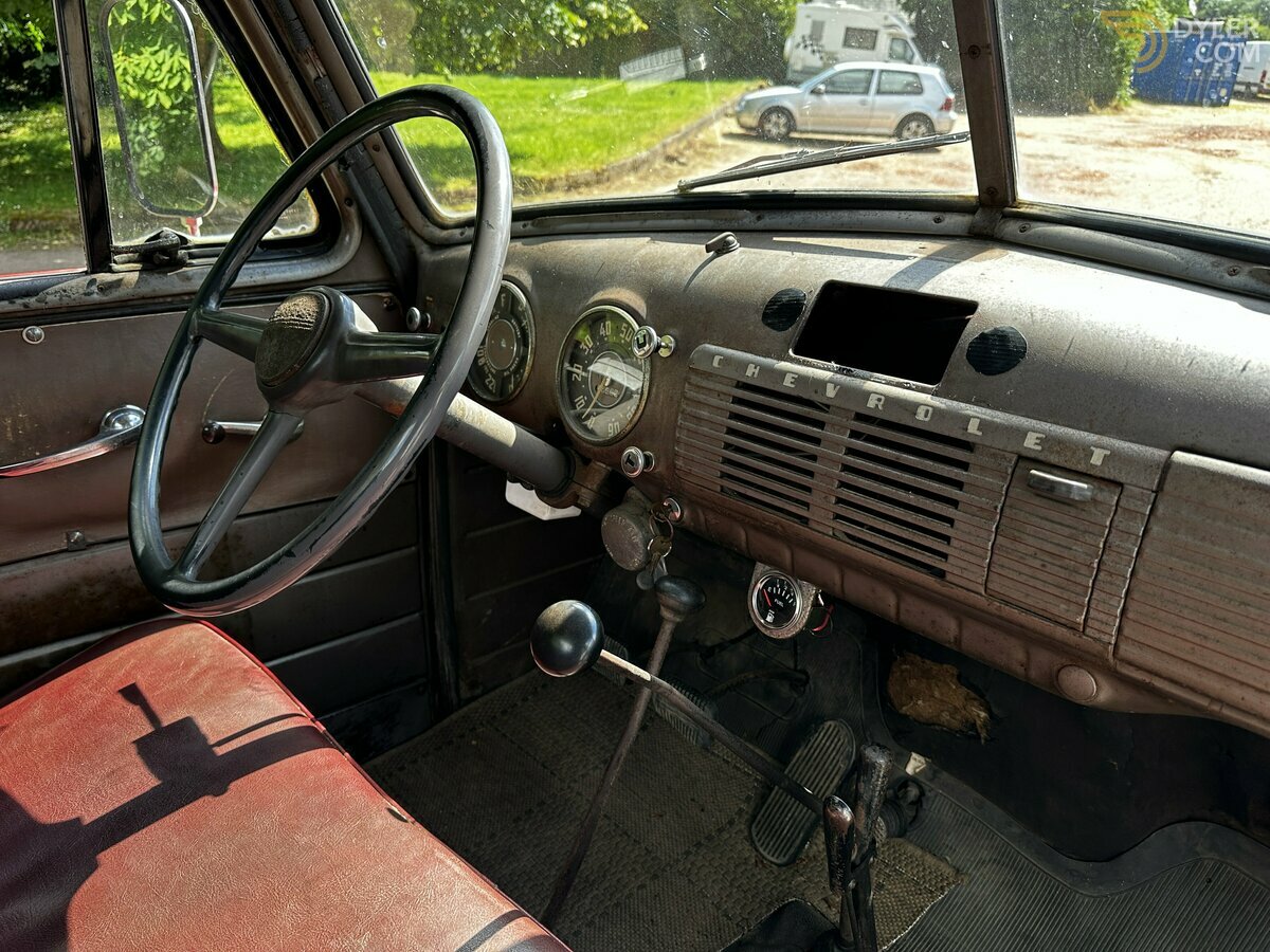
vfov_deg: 56.8
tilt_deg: -23.7
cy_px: 476
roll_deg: -1.5
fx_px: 881
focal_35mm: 24
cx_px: 635
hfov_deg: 71.6
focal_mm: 6.86
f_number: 1.78
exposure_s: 1/337
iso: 80
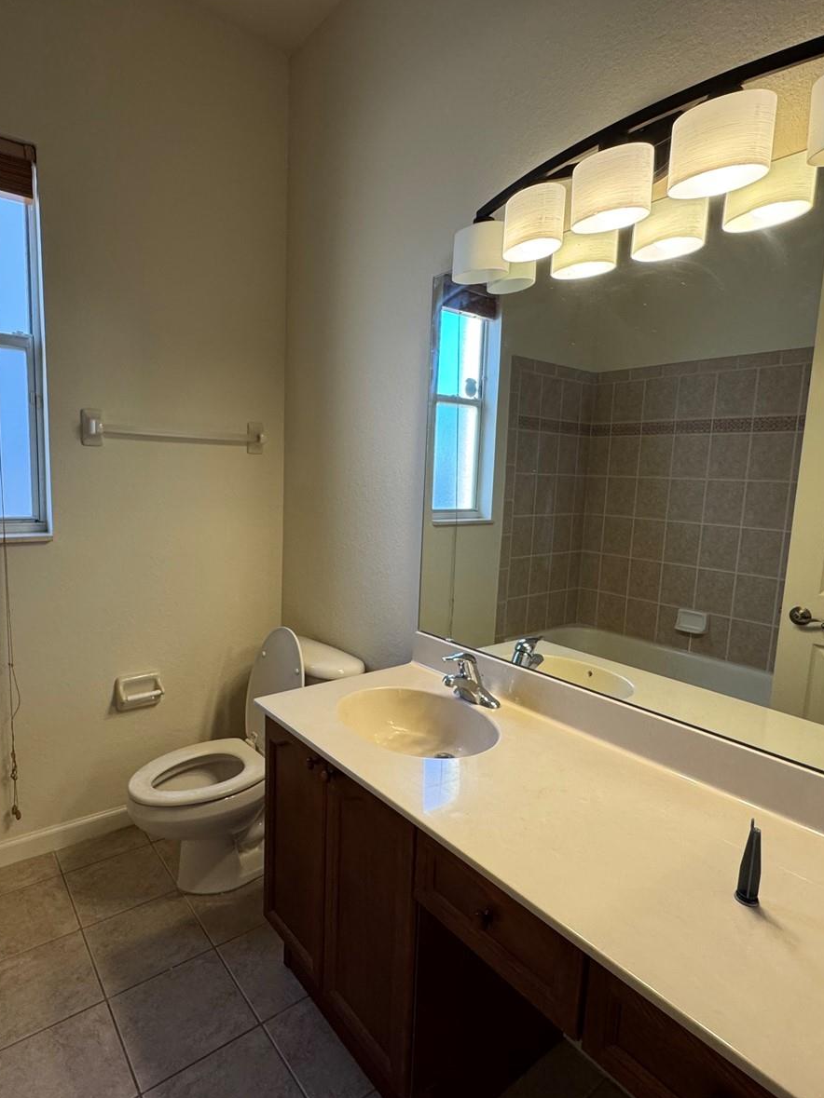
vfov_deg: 84.7
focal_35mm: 19
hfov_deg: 68.5
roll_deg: -1.8
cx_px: 374
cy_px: 549
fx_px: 603
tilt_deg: -8.5
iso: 200
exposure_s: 1/120
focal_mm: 2.22
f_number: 2.2
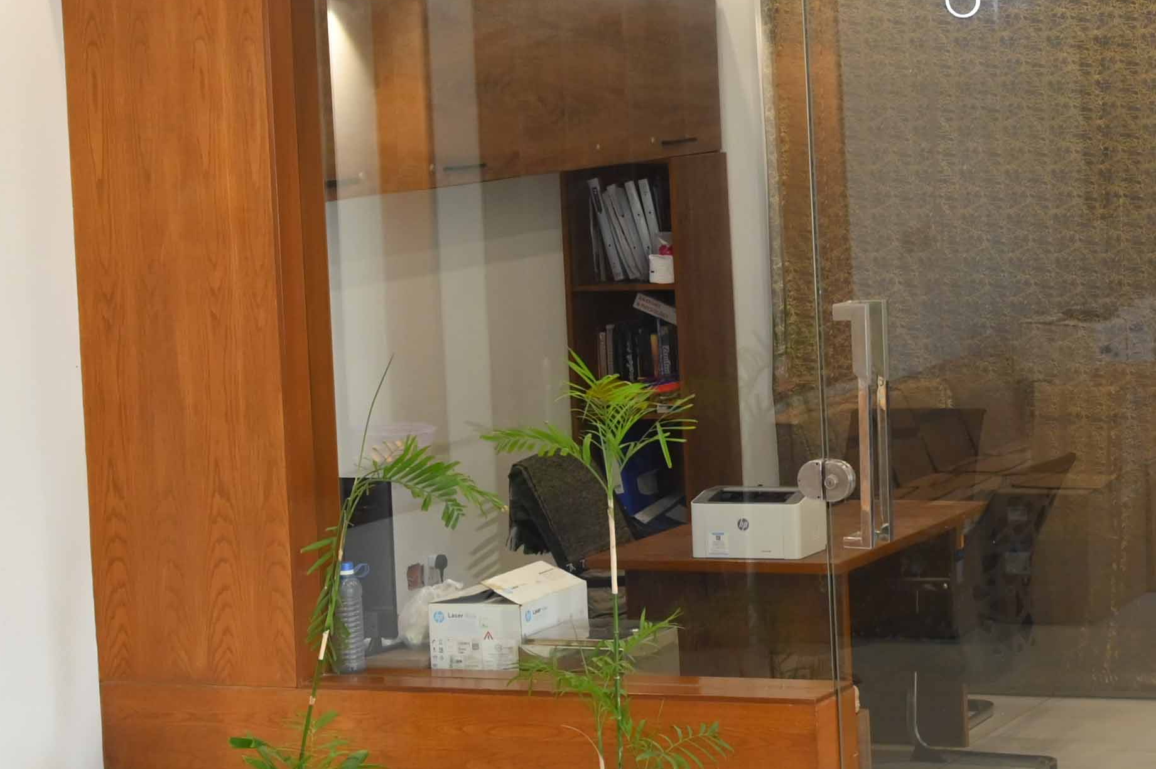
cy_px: 151
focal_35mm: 115
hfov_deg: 17.7
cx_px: 890
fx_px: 3690
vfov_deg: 11.9
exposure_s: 1/100
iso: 800
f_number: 2.8
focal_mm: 35
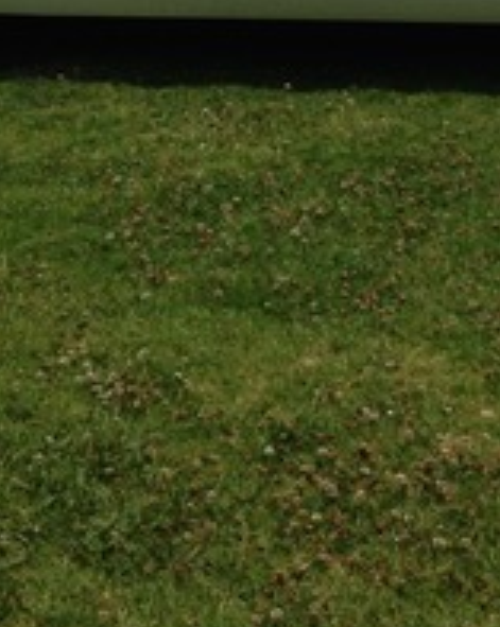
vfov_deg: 14.0
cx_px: 354
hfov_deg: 11.7
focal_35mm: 131
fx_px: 2429
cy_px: -255
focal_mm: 4.12
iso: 50
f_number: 2.4
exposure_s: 1/4184
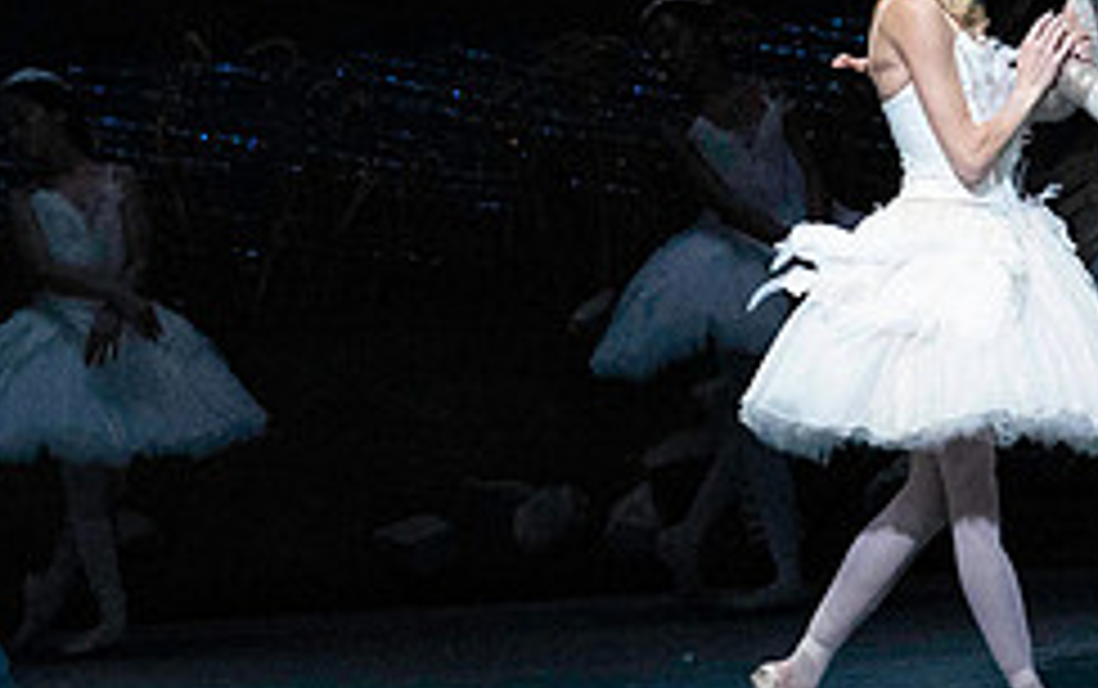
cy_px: 128
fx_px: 14077
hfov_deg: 4.5
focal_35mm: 470
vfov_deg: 2.8
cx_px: 814
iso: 25600
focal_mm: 194
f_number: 5
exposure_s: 1/400
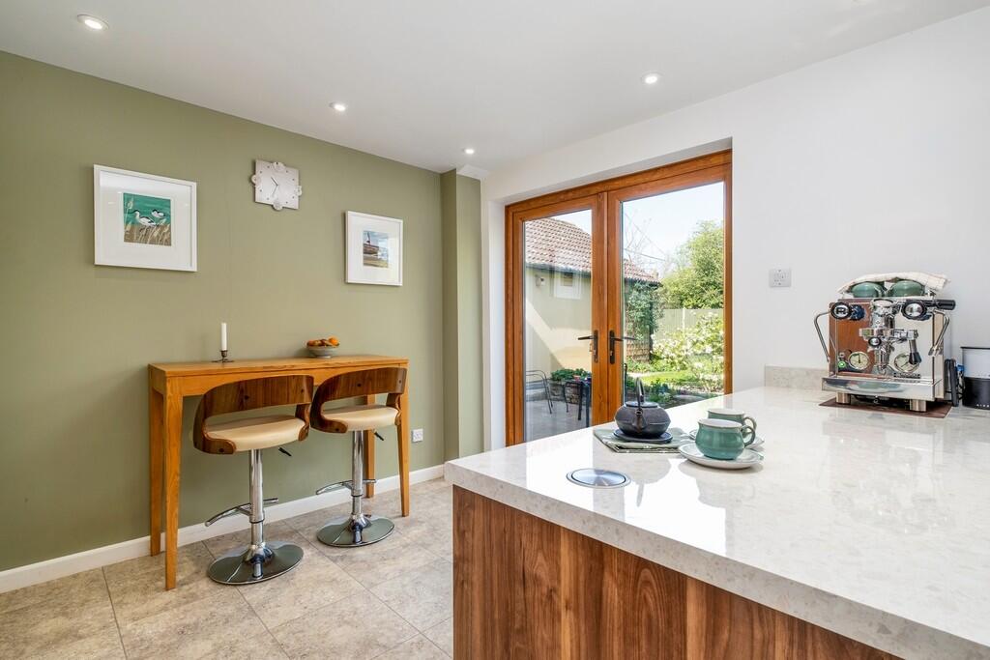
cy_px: 330
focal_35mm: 16
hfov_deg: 96.7
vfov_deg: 73.8
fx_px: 440
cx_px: 495
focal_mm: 10.5
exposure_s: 1/40
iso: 250
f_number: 7.1
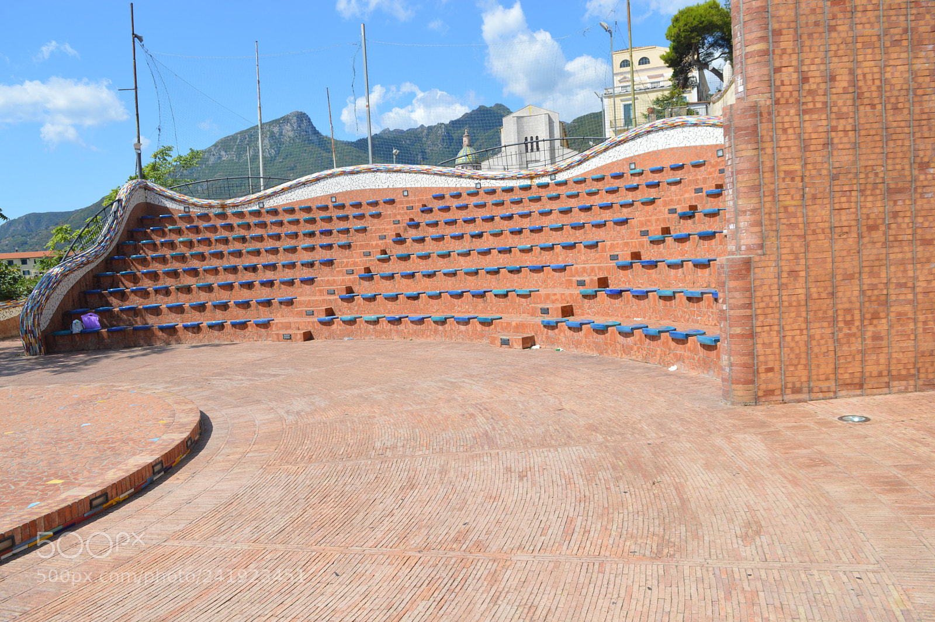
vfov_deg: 47.9
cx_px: 468
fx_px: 701
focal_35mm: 27
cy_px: 311
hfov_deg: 67.4
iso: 100
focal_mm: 18
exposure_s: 1/320
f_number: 9
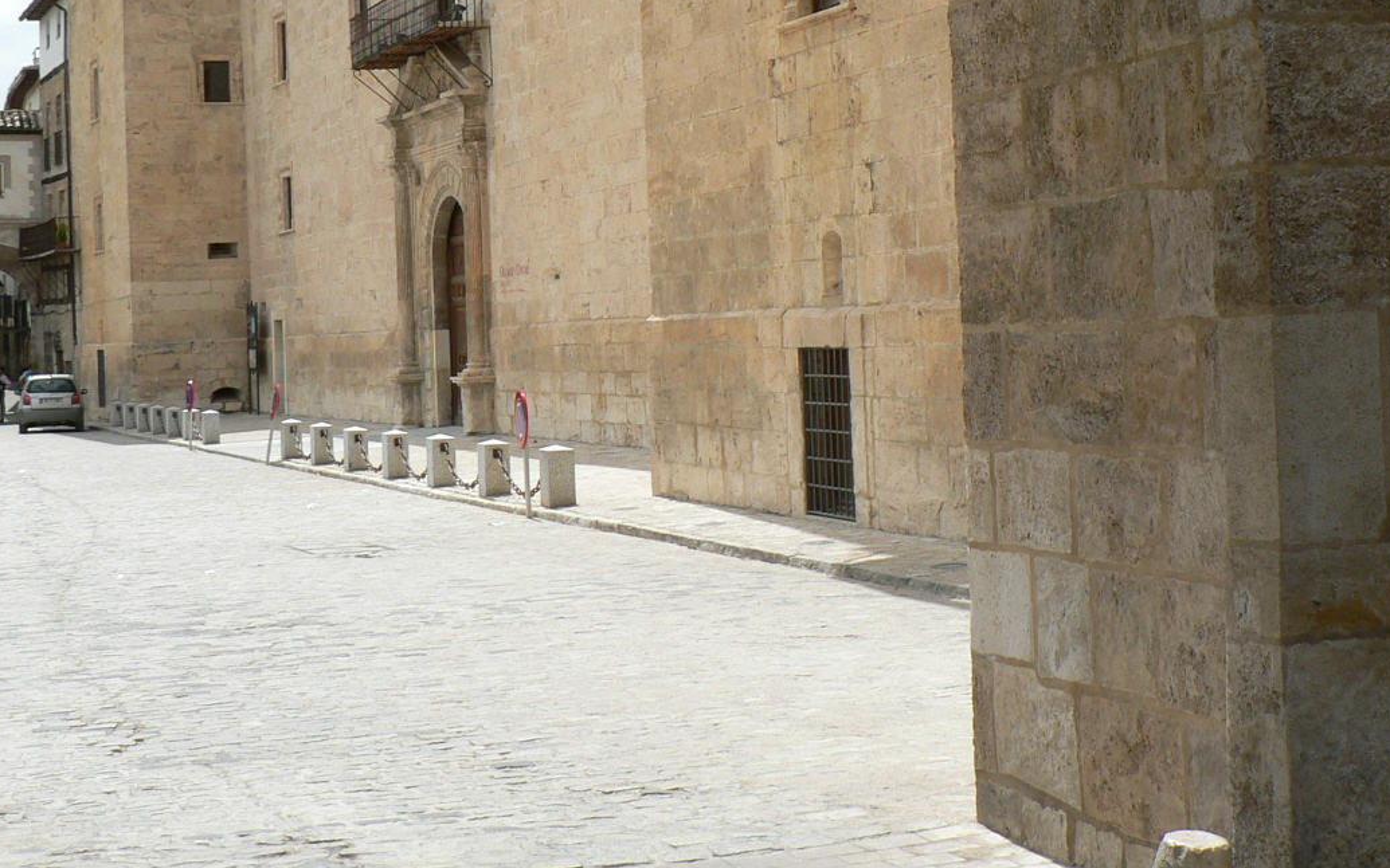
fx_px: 2235
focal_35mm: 59
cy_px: 129
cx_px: 612
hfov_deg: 34.5
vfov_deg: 21.6
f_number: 4.5
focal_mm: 6
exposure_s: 1/400
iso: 80
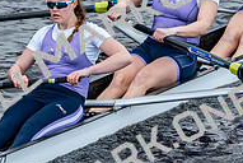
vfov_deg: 1.0
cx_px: 210
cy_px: -54
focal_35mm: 1371
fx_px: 9268
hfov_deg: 1.5
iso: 1600
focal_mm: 452
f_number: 6.3
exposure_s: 1/1250
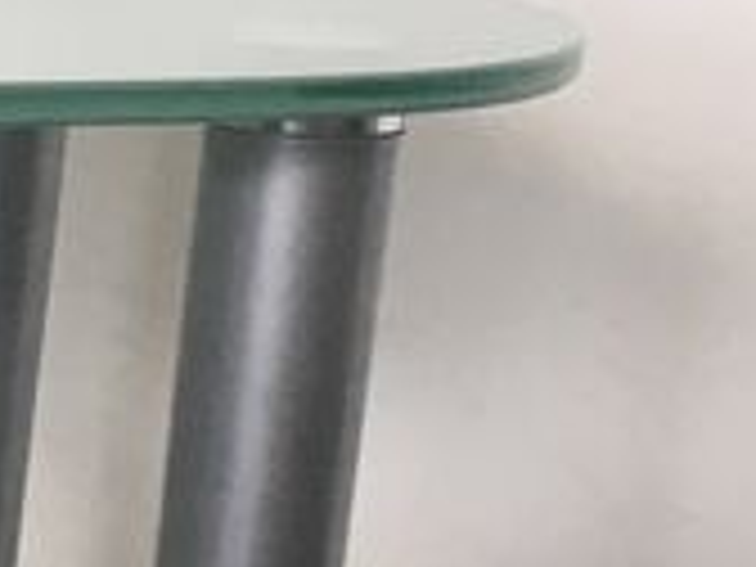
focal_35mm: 173
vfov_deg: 8.2
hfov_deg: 10.4
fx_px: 3778
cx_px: -792
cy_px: 1107
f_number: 2.2
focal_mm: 4.15
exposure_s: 1/33
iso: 32
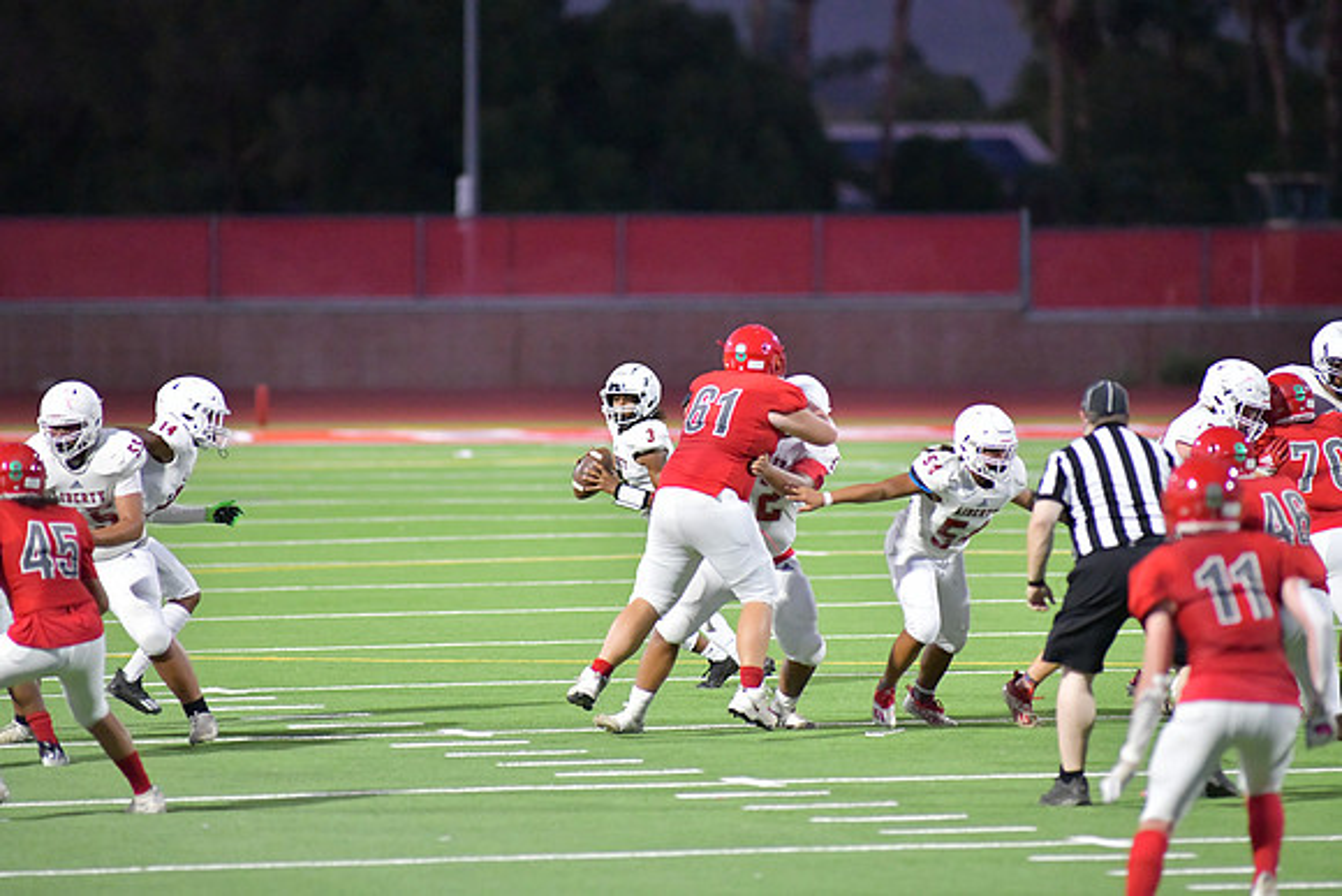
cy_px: 448
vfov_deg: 4.6
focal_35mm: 300
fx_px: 11185
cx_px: 671
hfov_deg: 6.9
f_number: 3.5
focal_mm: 300
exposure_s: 1/1250
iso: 10000
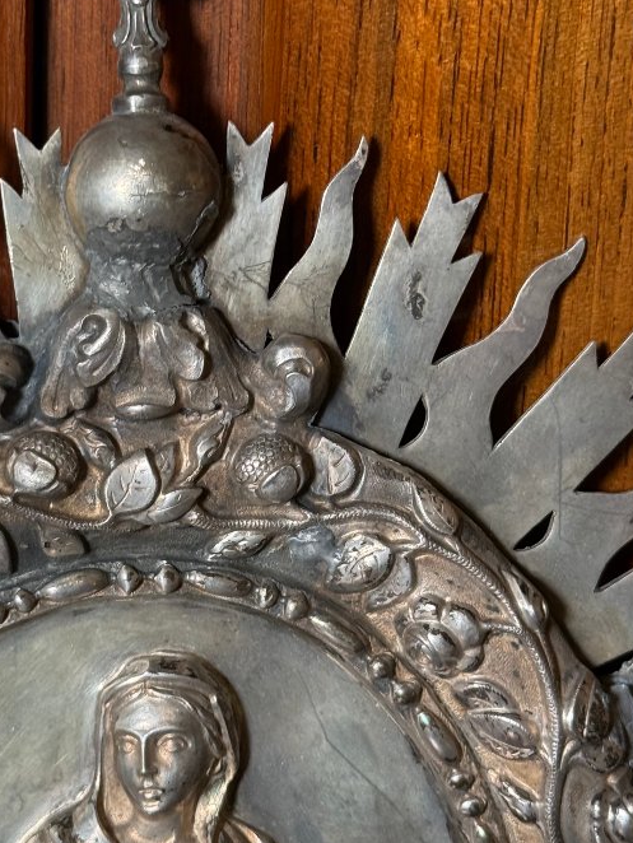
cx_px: 160
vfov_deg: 22.5
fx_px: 2120
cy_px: 397
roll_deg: -3.7
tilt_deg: -23.1
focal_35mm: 87
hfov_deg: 16.9
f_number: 1.78
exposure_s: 1/71
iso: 100
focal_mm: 6.76
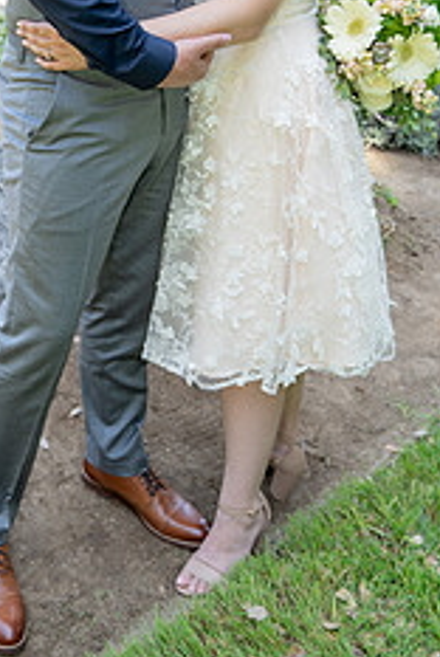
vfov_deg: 35.2
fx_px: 987
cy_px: 96
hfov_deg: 24.5
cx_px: 54
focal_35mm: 54
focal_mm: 28
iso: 250
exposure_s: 1/250
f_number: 4
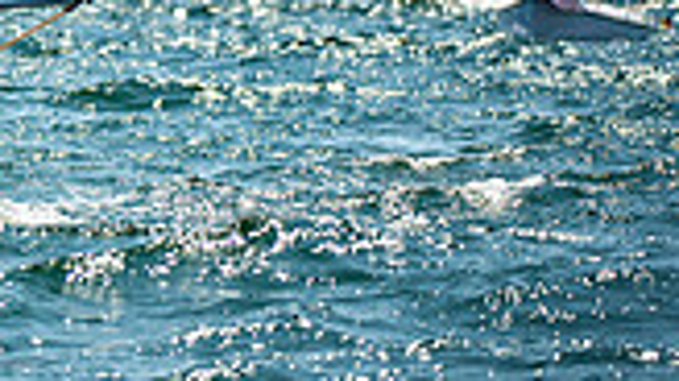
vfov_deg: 1.4
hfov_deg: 2.4
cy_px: -335
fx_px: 15977
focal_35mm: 888
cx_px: -431
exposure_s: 1/4000
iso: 400
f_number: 4.5
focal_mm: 240
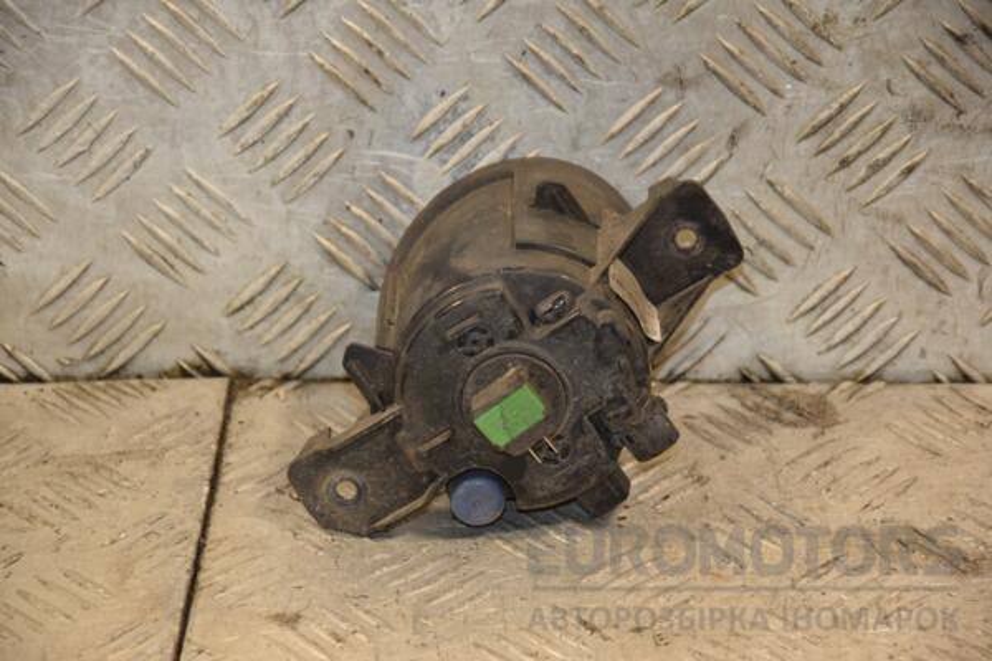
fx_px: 4340
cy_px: 330
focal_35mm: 158
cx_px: 496
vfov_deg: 8.7
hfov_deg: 13.0
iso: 800
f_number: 5.6
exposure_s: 1/125
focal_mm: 105
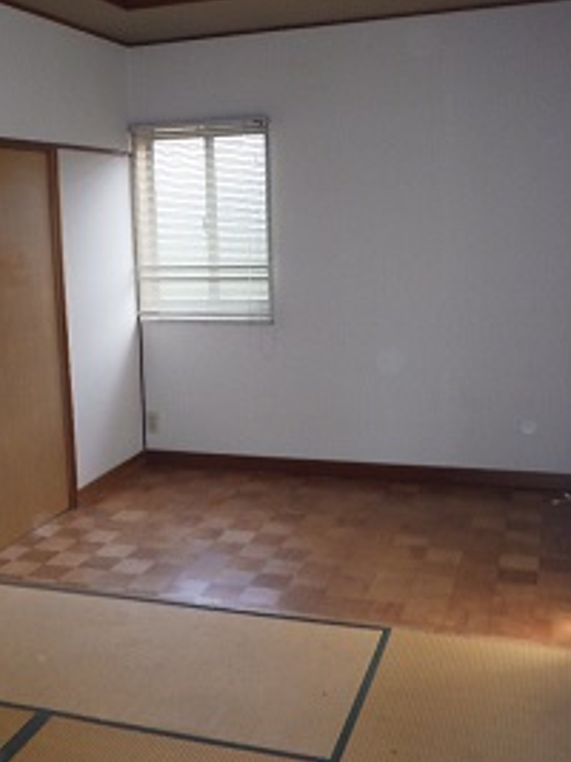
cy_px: 368
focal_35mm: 42
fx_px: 924
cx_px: 211
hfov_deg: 34.1
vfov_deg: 44.8
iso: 250
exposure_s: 1/60
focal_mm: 5
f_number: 3.5
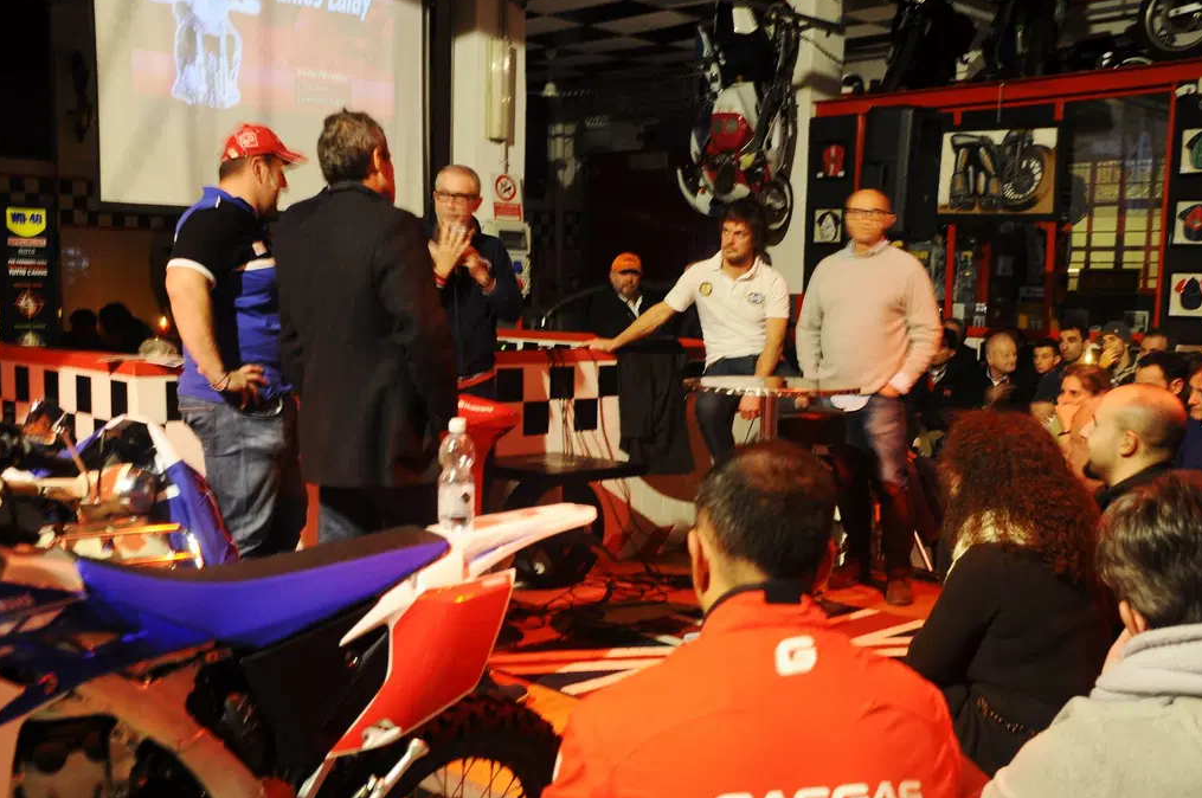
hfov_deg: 49.6
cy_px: 466
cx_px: 593
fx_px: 1300
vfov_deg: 34.0
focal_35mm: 39
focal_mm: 22
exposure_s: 1/1.5
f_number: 3.8
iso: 200
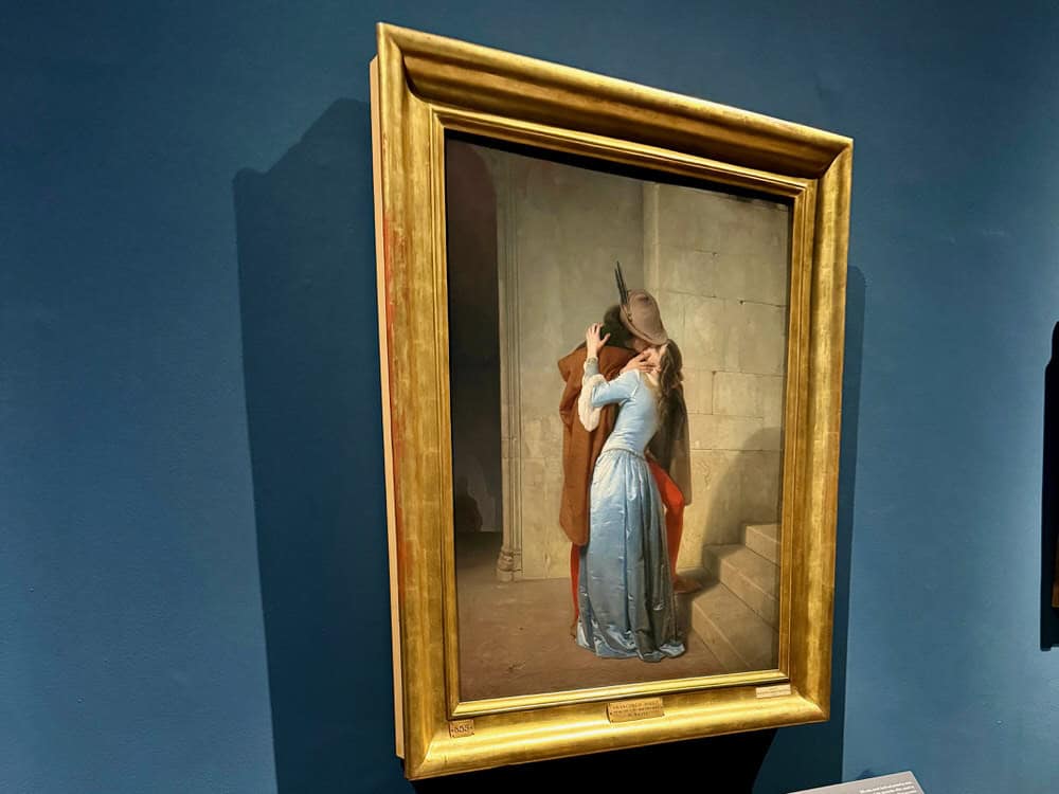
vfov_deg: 56.8
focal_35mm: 24
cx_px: 530
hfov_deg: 71.6
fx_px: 734
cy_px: 397
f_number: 1.8
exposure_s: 1/52
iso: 800
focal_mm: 6.9
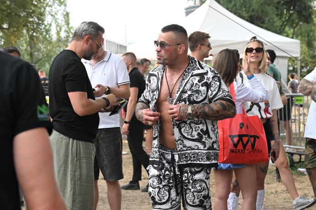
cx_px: 158
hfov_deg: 24.8
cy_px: 105
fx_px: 720
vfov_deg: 16.7
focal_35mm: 82
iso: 2000
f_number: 5
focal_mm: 55
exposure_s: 1/1000
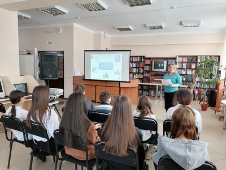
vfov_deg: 51.4
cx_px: 113
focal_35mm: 27
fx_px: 176
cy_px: 85
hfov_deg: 65.3
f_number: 1.8
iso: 80
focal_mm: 5.3
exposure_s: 1/33.3
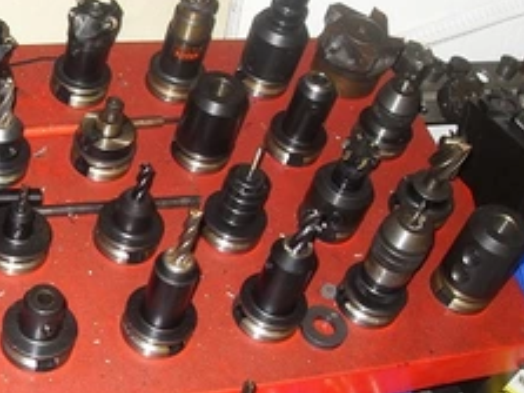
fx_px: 923
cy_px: 172
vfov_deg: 24.0
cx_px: 125
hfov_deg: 31.1
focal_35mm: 61
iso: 100
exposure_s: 1/45
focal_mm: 6.3
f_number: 2.8
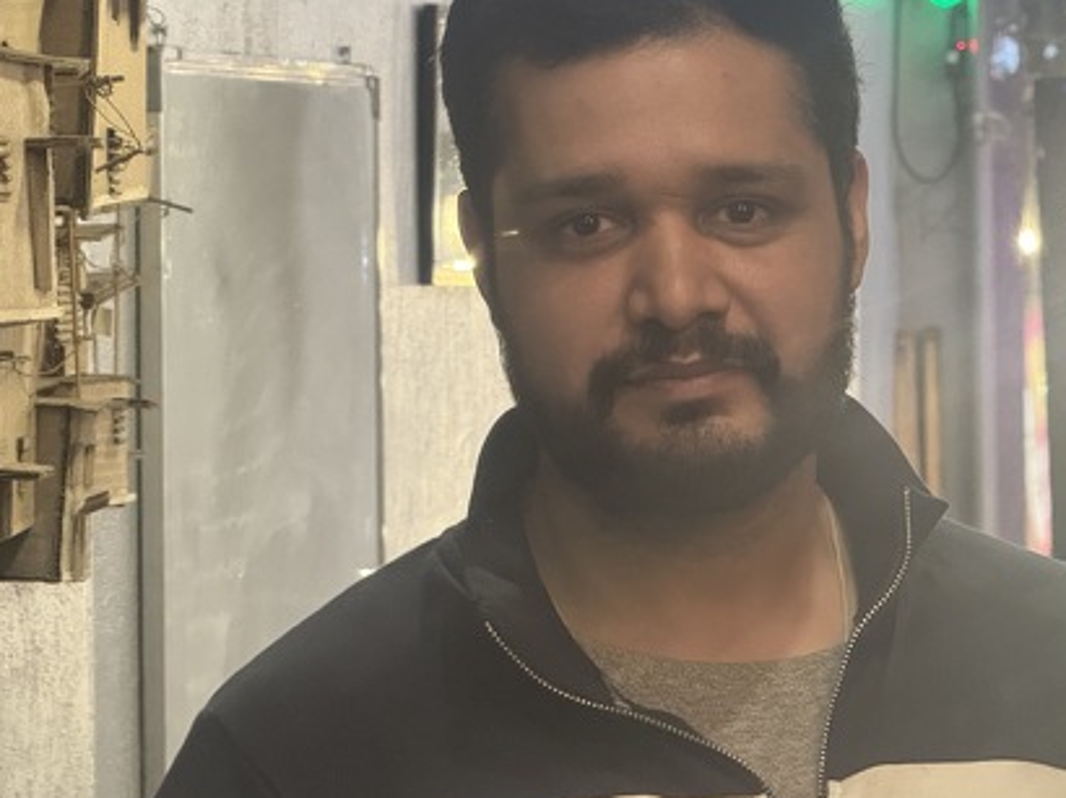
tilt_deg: +0.5
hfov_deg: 9.7
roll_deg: +0.8
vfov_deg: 7.2
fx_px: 6309
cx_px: 364
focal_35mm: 205
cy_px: 222
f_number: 2.8
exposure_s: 1/33
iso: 640
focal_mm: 15.66
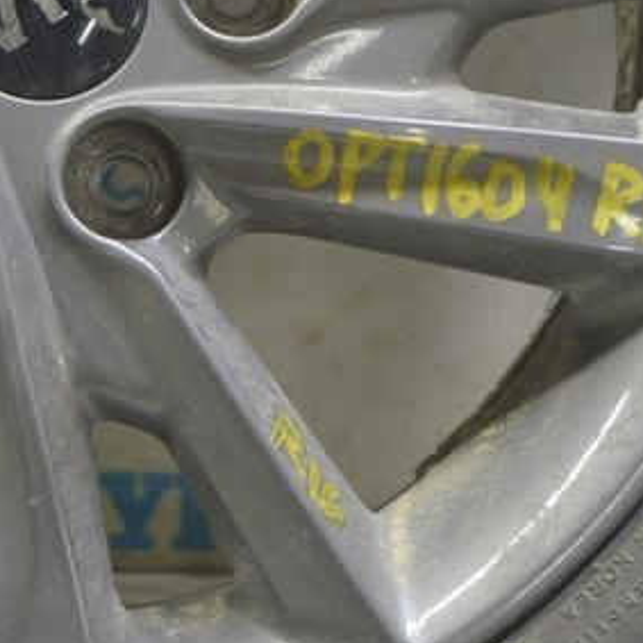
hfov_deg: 13.0
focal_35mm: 134
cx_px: 70
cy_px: 10
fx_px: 2806
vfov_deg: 12.9
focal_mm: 29
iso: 400
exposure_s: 1/20
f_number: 5.6
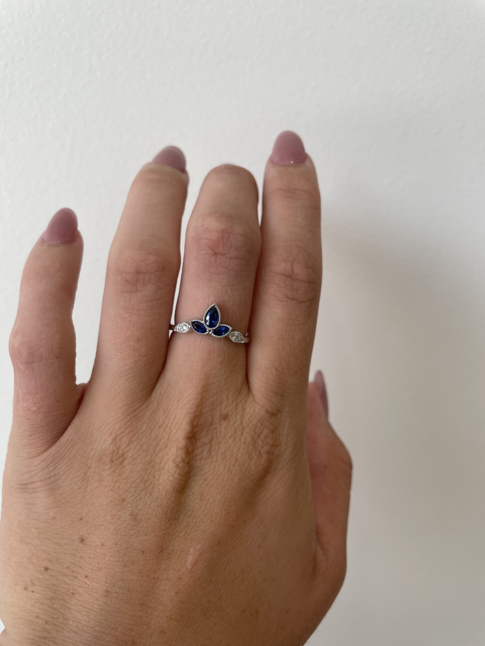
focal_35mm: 26
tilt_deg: -19.3
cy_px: 323
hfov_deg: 53.1
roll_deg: +5.3
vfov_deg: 67.3
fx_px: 486
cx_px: 242
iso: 50
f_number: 1.6
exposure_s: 1/120
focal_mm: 4.2
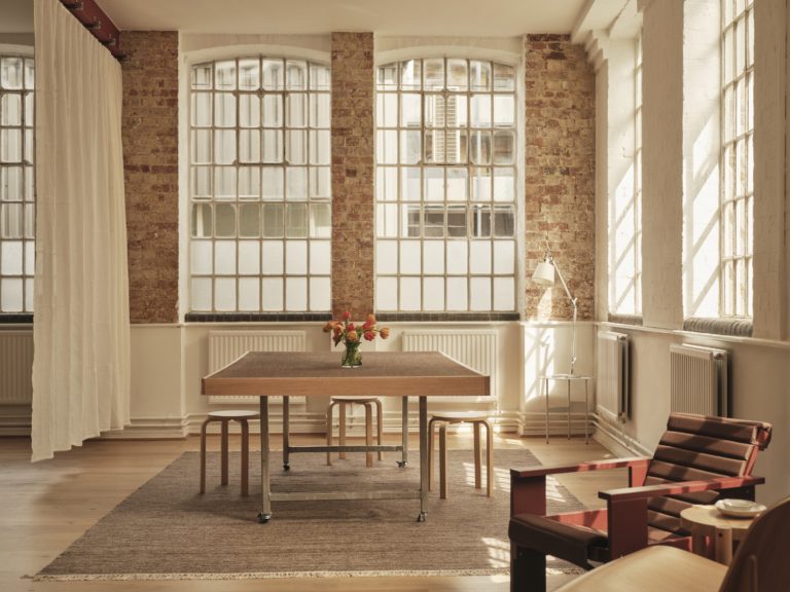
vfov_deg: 32.9
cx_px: 395
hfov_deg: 42.9
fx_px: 1004
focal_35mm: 44
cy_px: 296
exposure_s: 1/25
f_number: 5.6
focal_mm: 55
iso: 100
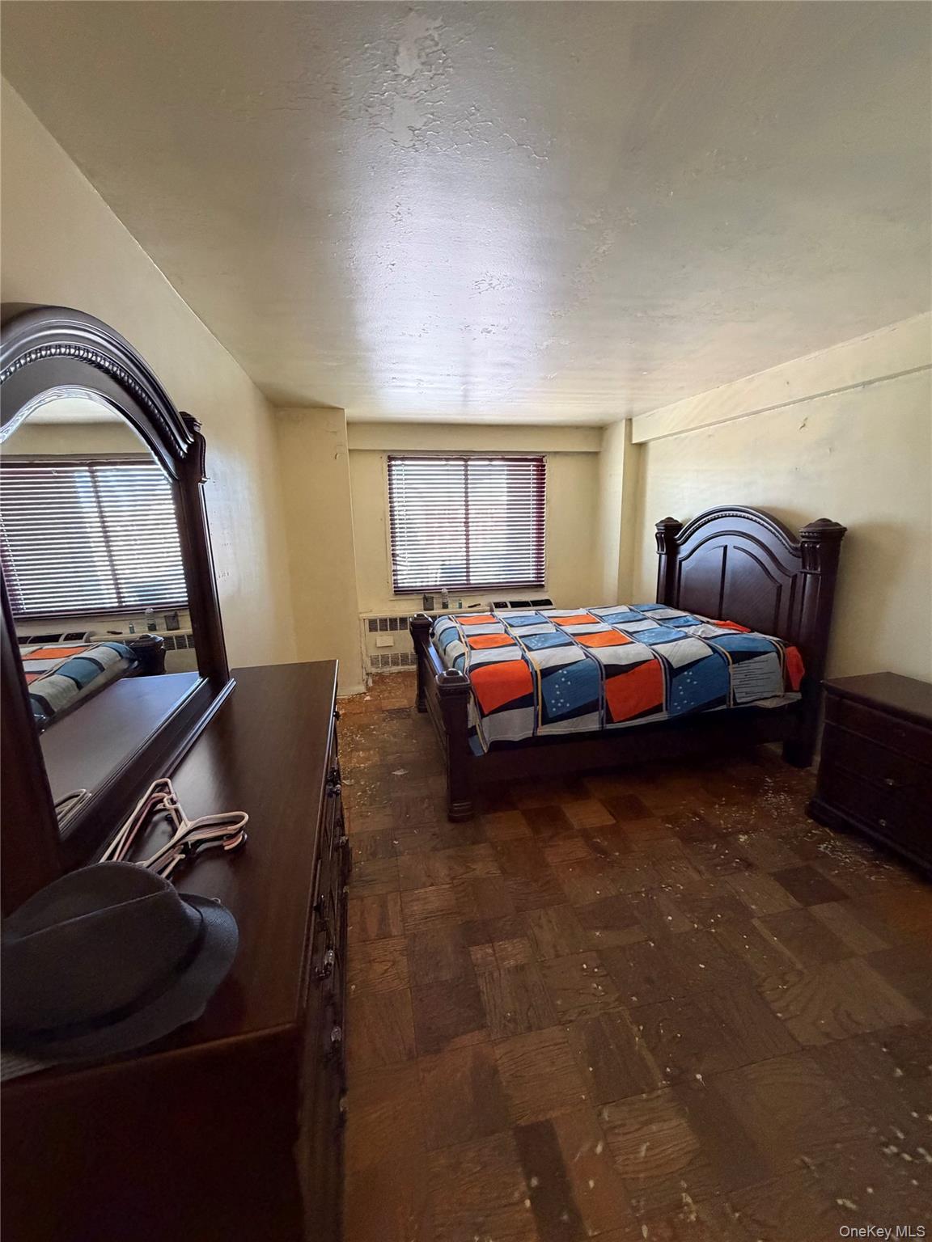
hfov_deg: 85.7
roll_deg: +1.2
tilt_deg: -12.4
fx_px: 503
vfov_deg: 102.1
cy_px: 621
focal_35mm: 14
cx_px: 466
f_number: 2.2
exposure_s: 1/60
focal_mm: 2.22
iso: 500
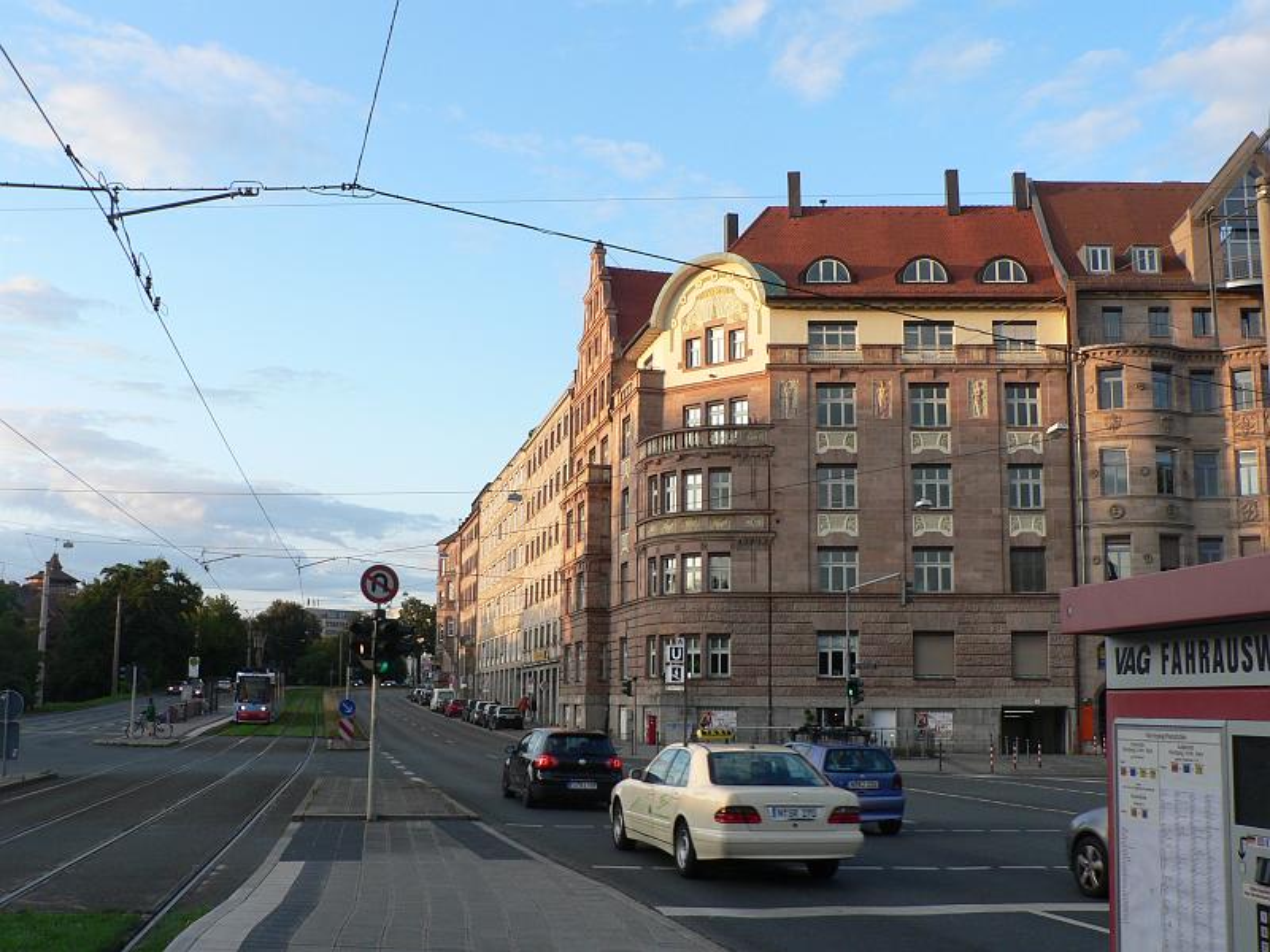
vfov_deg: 39.7
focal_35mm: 36
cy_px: 476
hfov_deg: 51.4
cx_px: 635
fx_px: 1321
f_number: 4
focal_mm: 6
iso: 80
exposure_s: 1/100
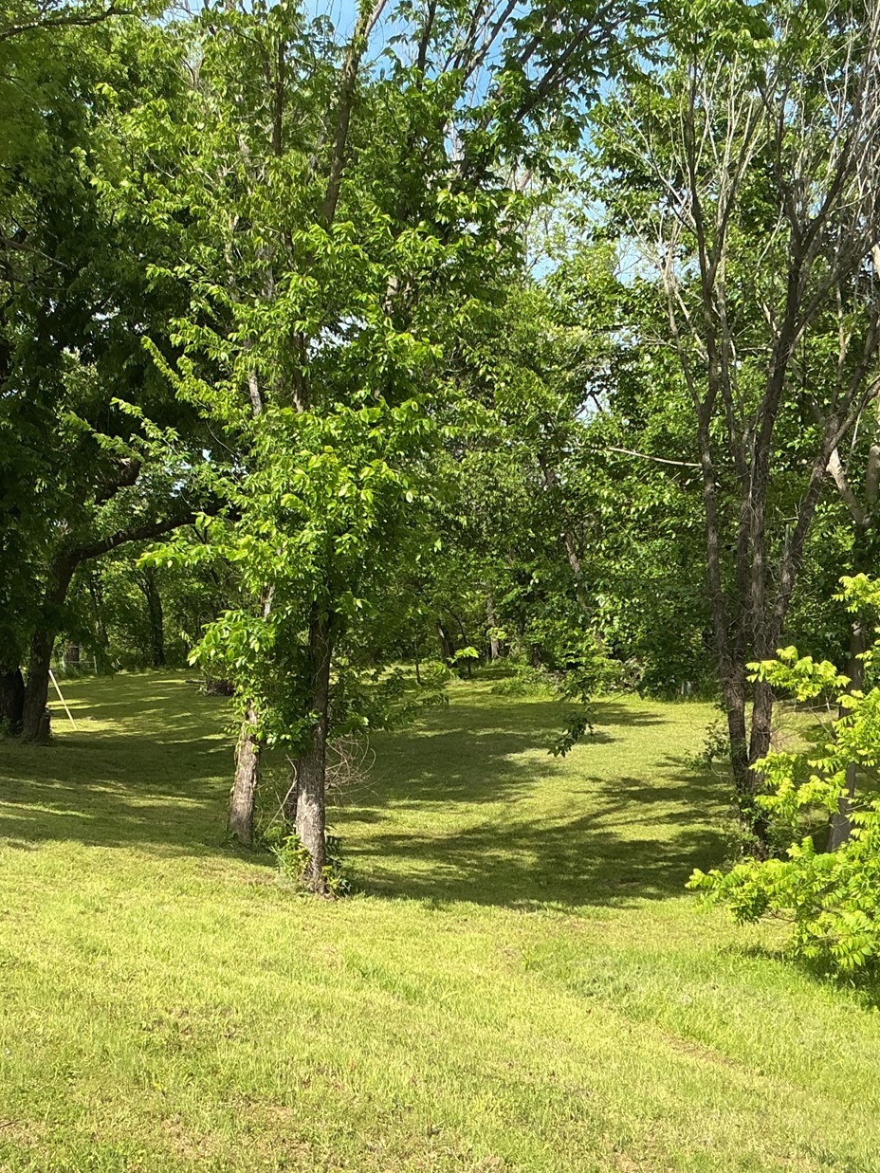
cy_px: 676
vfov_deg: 42.0
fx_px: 1525
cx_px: 376
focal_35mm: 45
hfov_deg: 32.1
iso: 25
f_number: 1.8
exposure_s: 1/804
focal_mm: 3
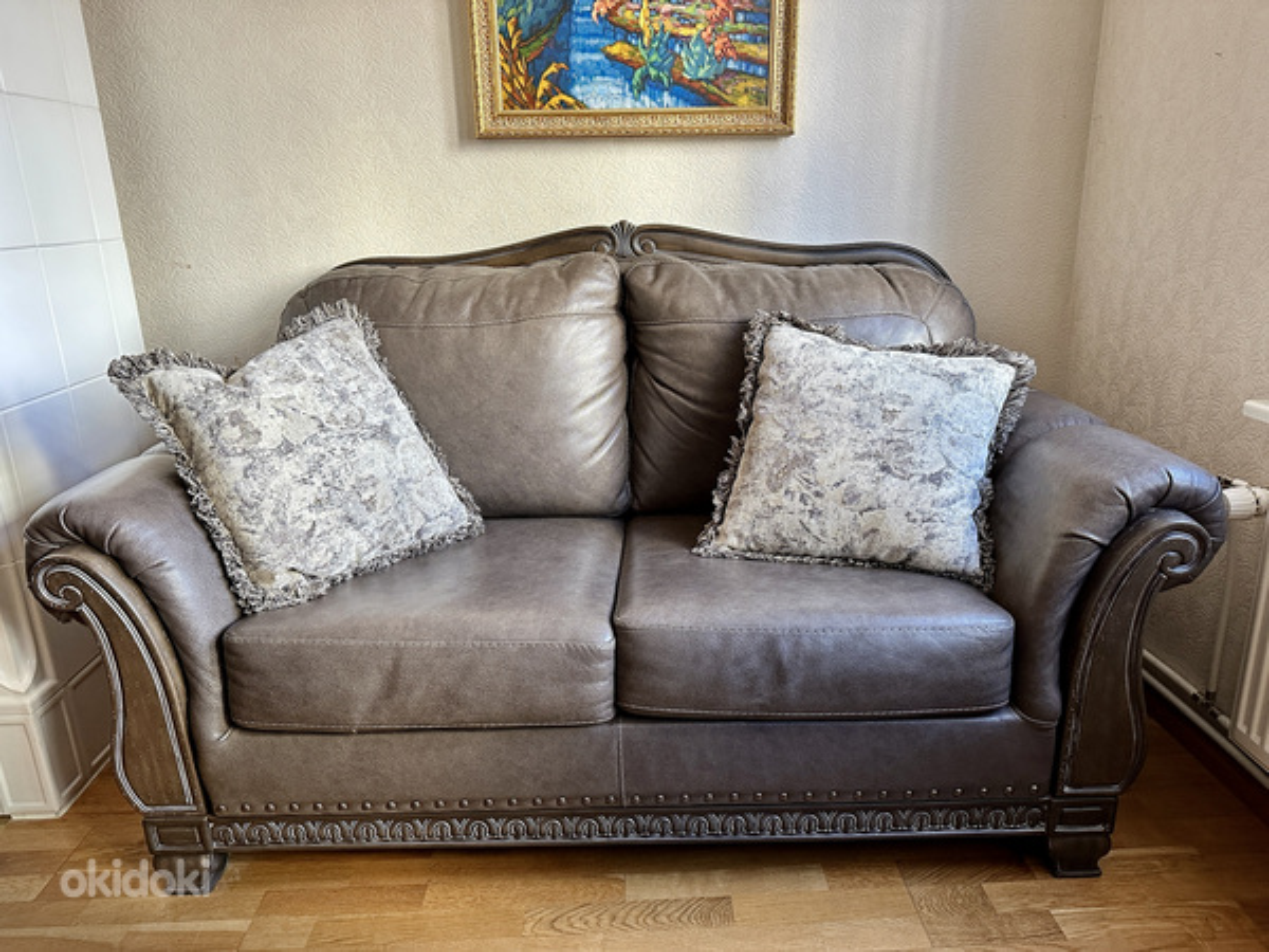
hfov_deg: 71.6
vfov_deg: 56.8
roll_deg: +1.7
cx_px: 634
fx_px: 880
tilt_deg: -16.1
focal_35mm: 24
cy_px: 476
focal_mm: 6.86
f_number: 1.78
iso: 250
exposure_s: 1/96
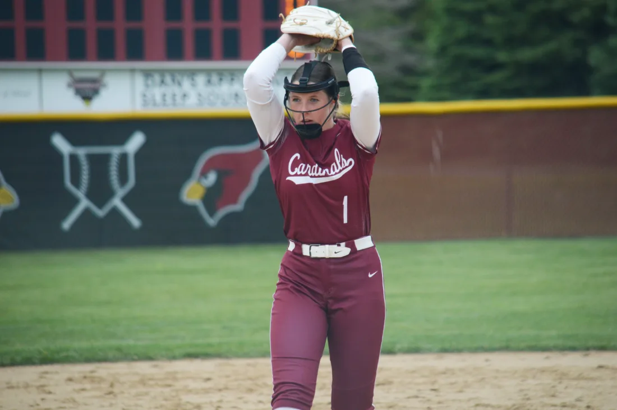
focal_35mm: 315
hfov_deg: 6.5
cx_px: 308
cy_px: 205
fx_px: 5393
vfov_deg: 4.4
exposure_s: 1/2000
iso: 800
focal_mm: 210
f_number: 5.3
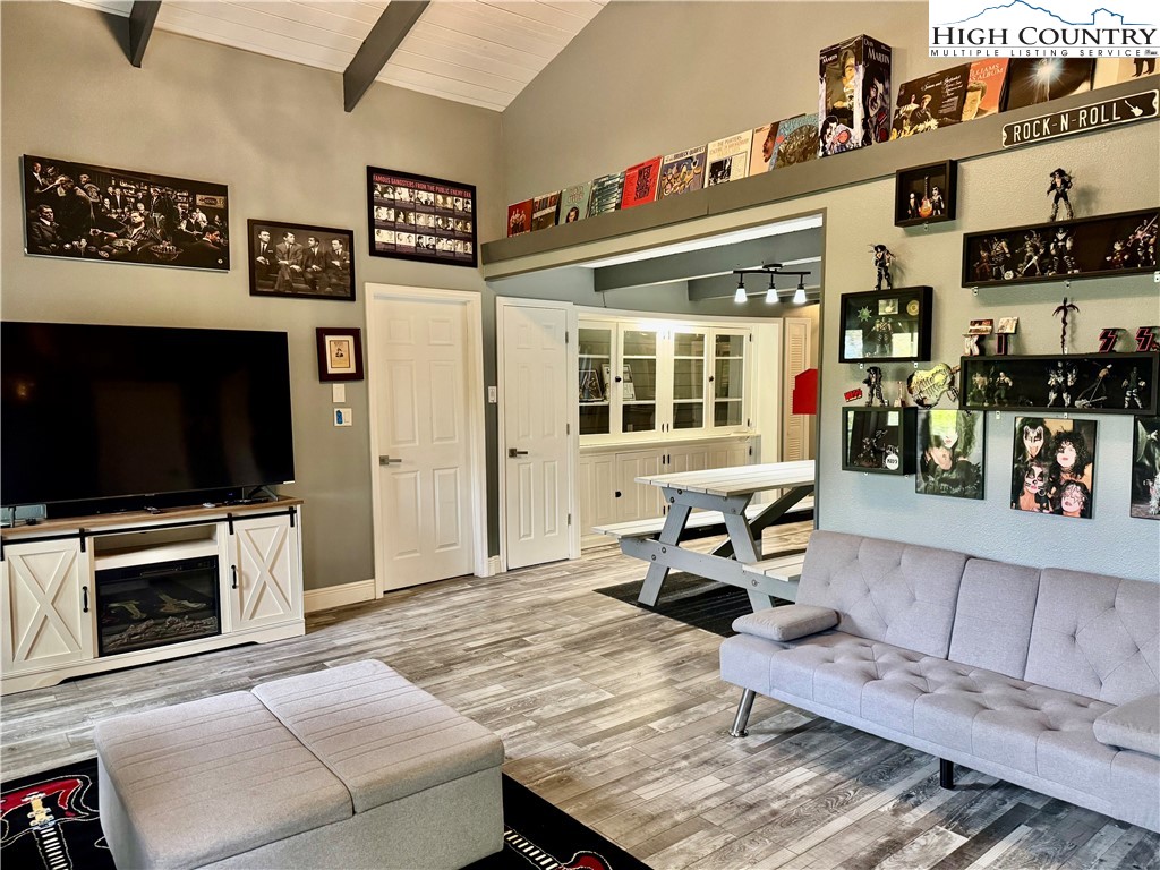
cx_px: 580
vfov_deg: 56.8
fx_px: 804
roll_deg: +0.6
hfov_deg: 71.6
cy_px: 435
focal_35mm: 24
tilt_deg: -4.2
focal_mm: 6.76
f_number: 1.78
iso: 400
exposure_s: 1/60
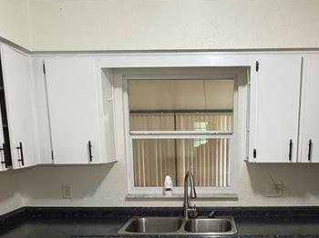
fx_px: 378
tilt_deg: -10.3
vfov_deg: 33.1
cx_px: 204
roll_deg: +0.6
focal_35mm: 41
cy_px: 220
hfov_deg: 45.3
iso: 250
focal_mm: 2.22
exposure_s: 1/60
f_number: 2.2
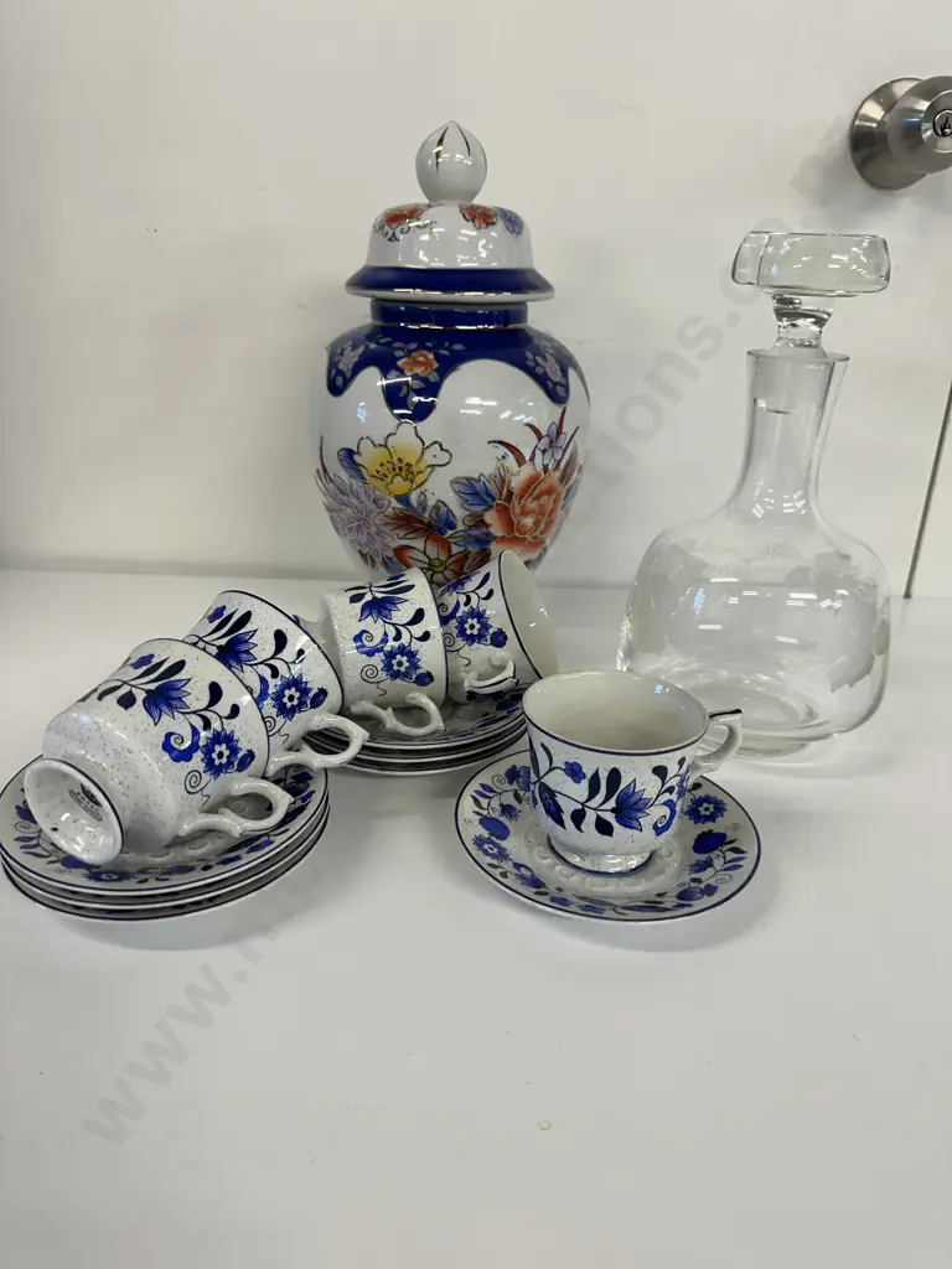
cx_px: 476
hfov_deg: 56.8
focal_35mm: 24
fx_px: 880
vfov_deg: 71.6
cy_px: 634
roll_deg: -2.2
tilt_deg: -23.6
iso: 100
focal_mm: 6.86
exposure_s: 1/100
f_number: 1.78
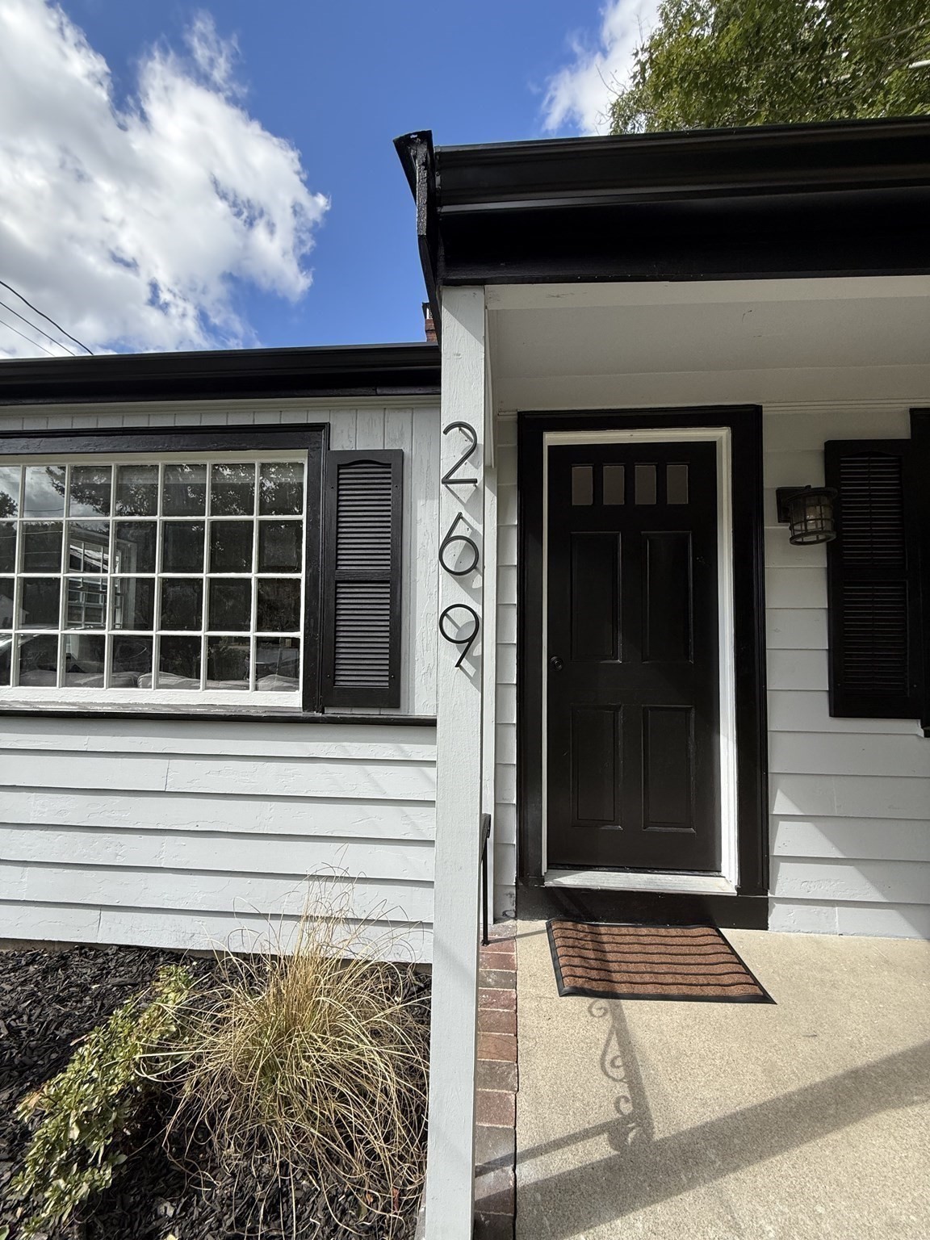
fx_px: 502
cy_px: 620
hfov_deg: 85.7
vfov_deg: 102.1
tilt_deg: +3.8
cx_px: 465
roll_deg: -0.5
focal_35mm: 14
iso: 50
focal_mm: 2.22
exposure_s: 1/651
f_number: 2.2
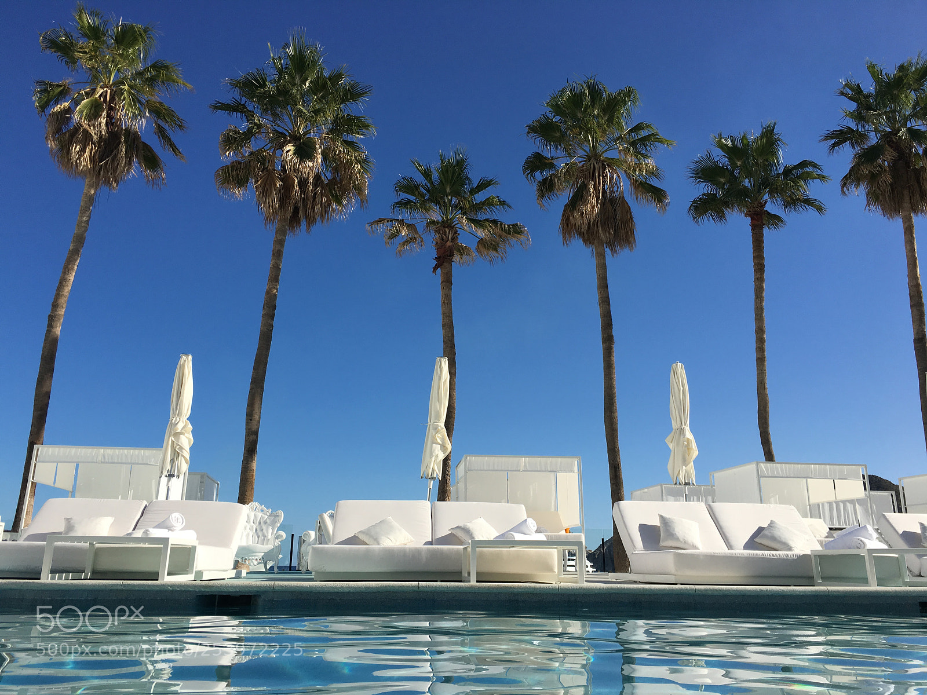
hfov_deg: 61.7
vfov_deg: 48.2
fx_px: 777
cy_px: 348
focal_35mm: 29
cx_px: 464
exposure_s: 1/2404
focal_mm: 4.15
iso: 25
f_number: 2.2
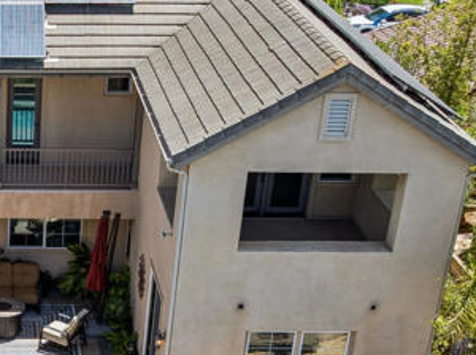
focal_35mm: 82
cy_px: 391
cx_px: -36
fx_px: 1126
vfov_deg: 17.3
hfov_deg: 22.6
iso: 100
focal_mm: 12.3
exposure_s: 1/80
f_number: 2.8
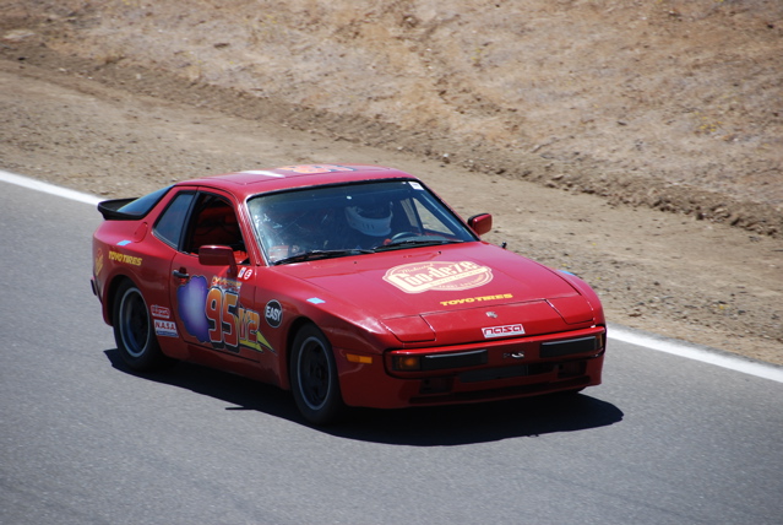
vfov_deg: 4.6
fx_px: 6534
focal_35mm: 300
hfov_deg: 6.9
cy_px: 262
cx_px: 392
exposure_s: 1/800
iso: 200
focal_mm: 200
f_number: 5.6
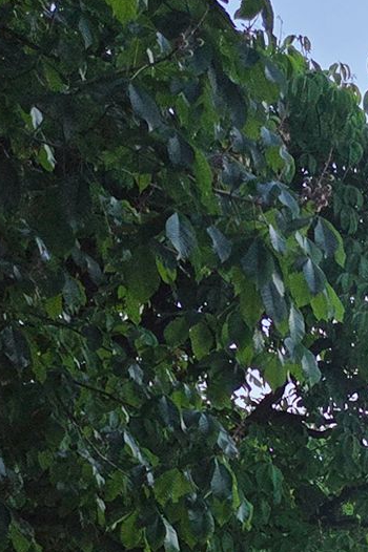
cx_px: 719
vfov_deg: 19.9
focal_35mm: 91
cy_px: 782
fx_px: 1397
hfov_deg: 13.1
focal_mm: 5.4
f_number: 1.8
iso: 80
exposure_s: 1/2671
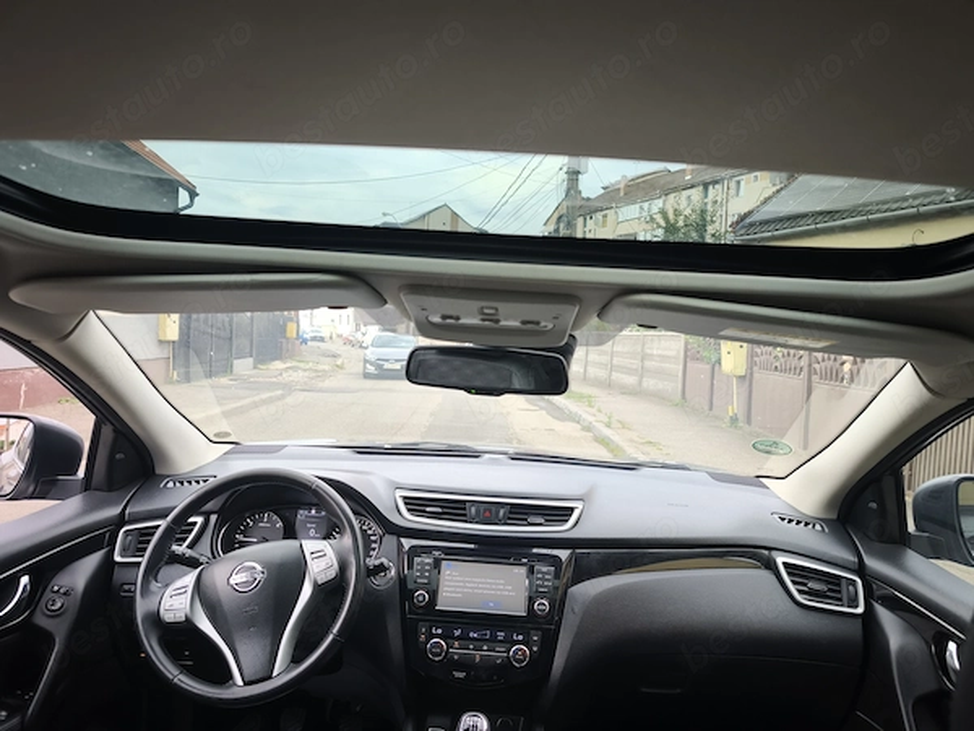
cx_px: 487
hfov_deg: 73.9
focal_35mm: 23
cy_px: 366
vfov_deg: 58.9
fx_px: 647
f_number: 1.6
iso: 50
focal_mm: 6.57
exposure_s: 1/100
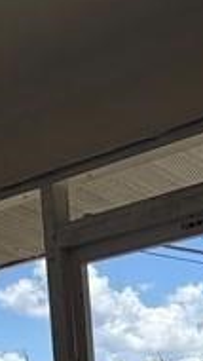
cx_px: 414
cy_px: 473
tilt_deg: -2.9
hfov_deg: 12.8
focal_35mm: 82
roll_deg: +3.5
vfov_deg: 22.9
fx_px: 784
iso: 32
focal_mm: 2.22
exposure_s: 1/770
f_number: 2.2
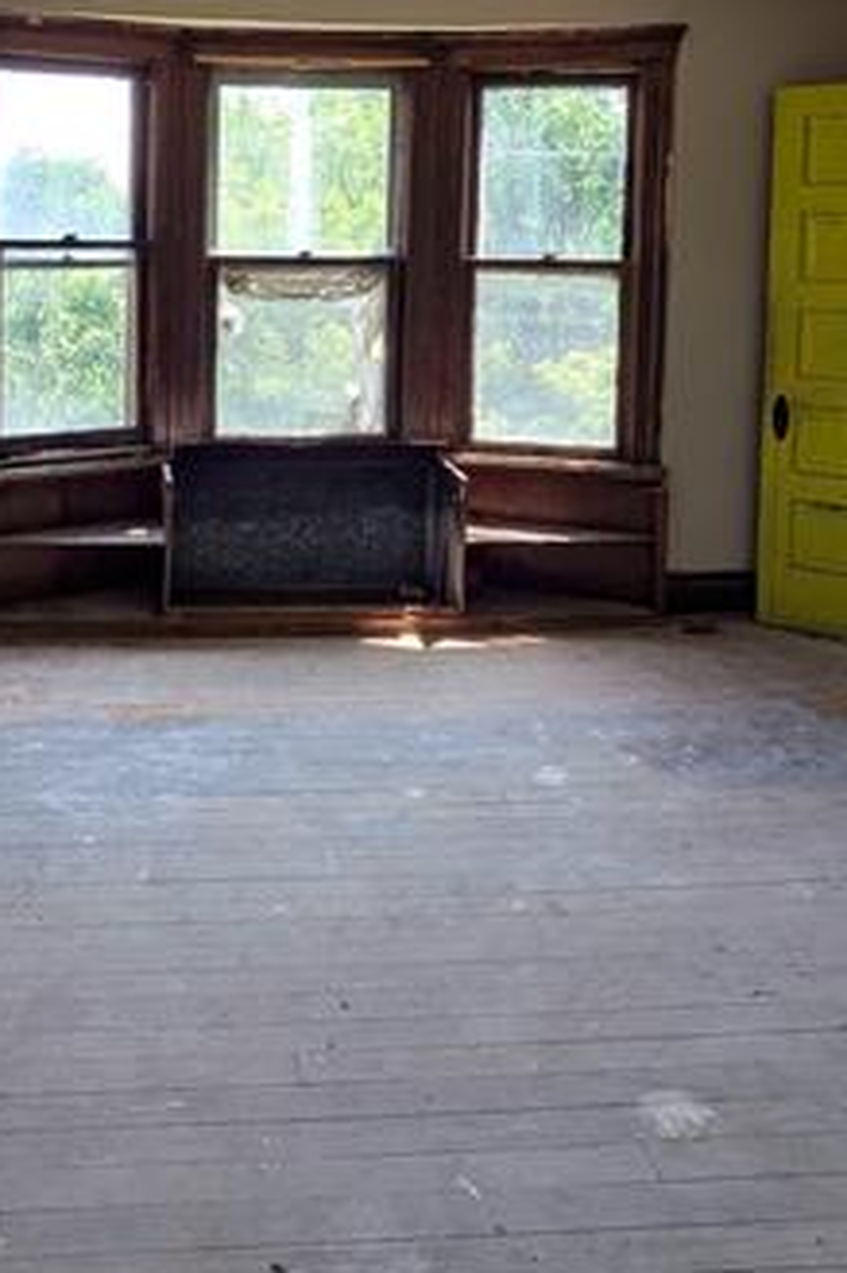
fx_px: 1201
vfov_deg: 53.0
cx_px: 228
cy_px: 302
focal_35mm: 34
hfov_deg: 38.0
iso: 57
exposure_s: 1/252
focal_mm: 1.83
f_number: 2.2
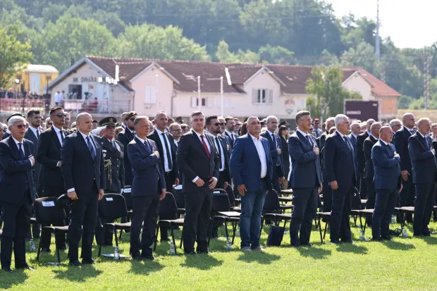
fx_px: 1529
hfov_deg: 16.3
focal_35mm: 126
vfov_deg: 10.9
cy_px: 146
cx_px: 218
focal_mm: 84
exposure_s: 1/1000
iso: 160
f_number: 2.8
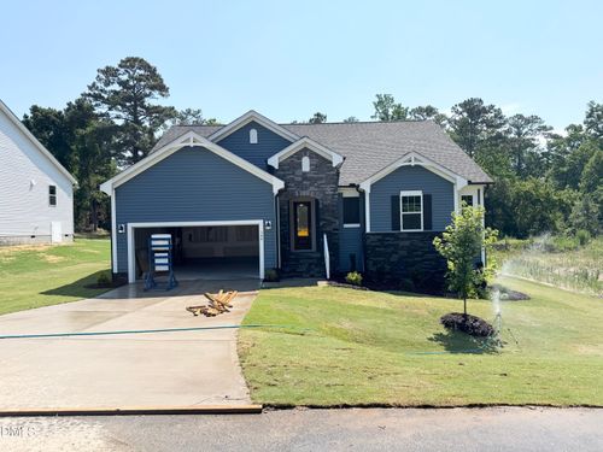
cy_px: 226
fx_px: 418
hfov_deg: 71.6
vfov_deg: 56.8
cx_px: 302
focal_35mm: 24
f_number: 1.78
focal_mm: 6.76
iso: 80
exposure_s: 1/5814
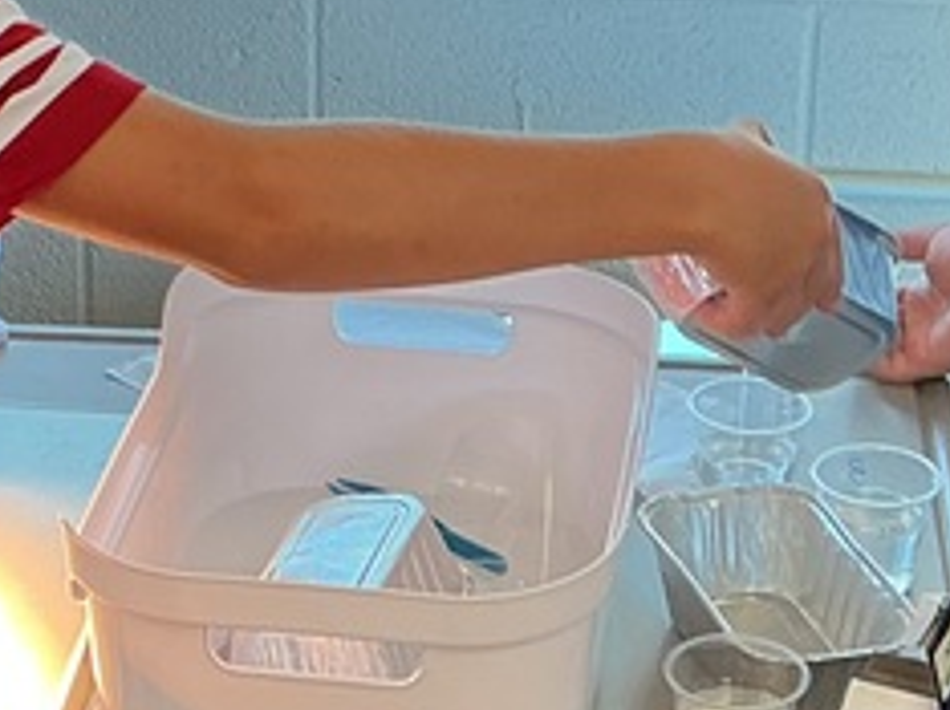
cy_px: 130
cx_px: 394
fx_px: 3482
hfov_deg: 15.5
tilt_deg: -21.6
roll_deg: -0.6
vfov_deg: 11.6
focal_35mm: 127
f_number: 1.8
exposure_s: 1/60
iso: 40
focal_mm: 3
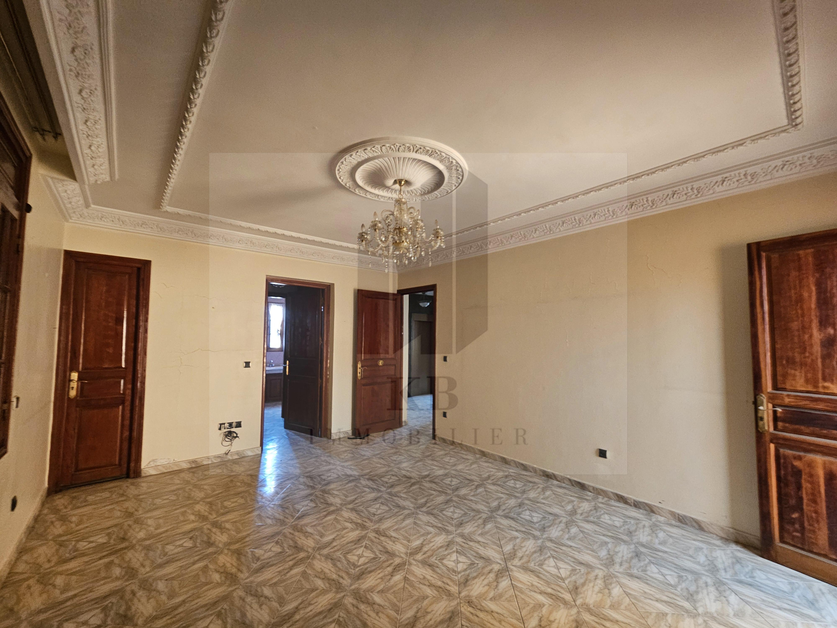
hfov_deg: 106.2
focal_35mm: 13
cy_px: 314
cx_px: 418
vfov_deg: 89.9
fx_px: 314
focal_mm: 2.2
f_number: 2.2
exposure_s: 1/30
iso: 400
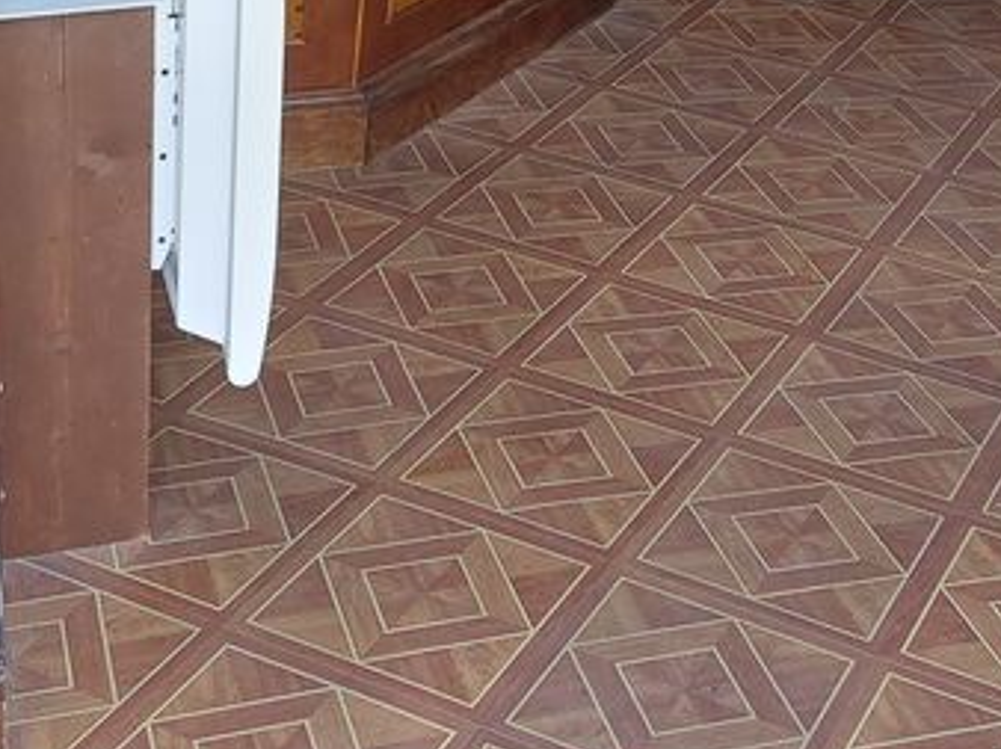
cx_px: 530
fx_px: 2138
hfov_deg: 26.3
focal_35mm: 74
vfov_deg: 18.8
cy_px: -145
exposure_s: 1/50
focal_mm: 5.23
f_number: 1.8
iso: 160
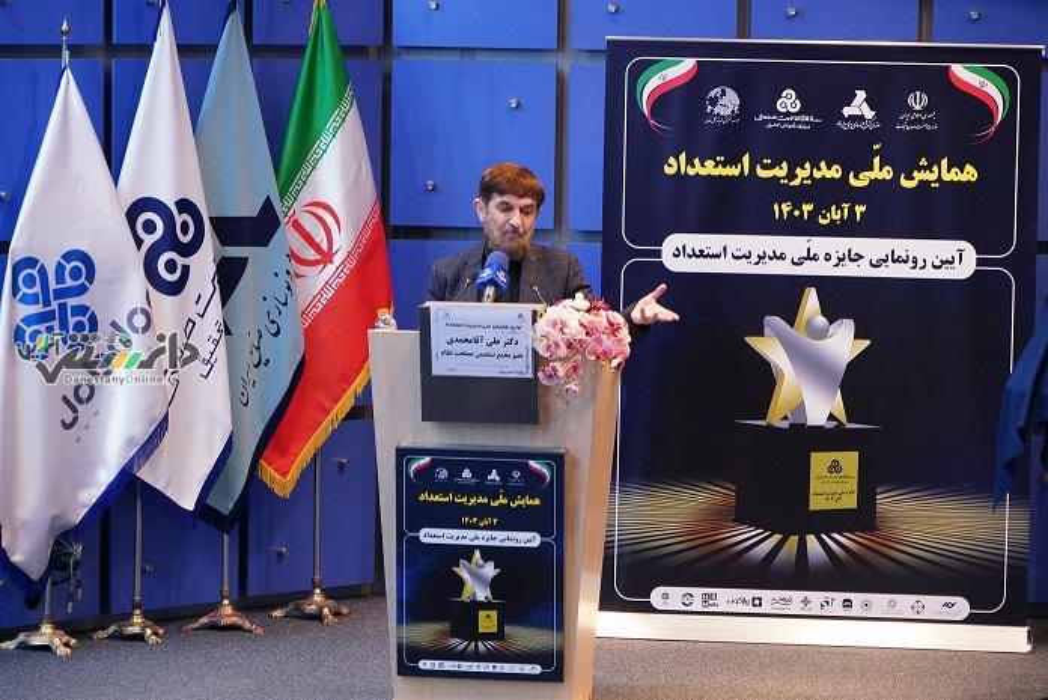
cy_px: 350
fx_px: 4107
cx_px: 524
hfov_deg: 14.5
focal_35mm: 141
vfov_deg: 9.7
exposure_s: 1/80
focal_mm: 141
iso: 6400
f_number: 6.3
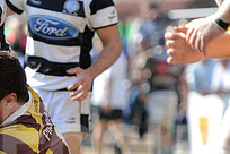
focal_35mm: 625
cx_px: -46
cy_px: 136
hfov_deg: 3.3
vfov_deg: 2.2
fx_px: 3993
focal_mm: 220
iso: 320
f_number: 4
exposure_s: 1/640
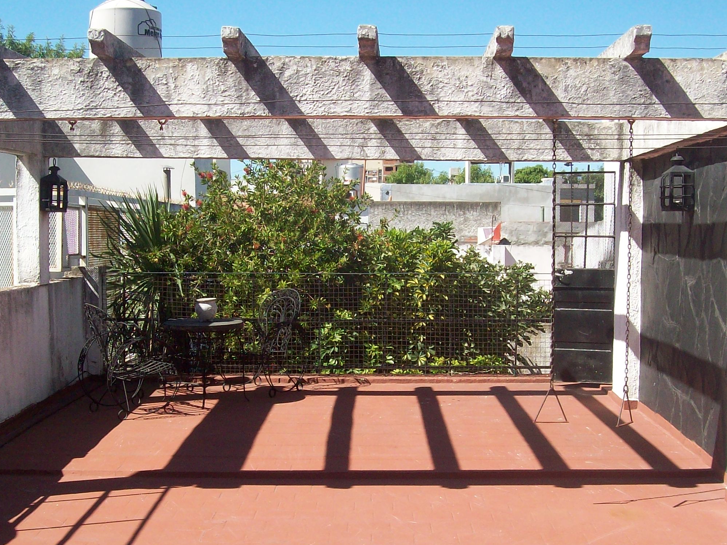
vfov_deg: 26.5
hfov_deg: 34.9
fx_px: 1155
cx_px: 358
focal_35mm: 55
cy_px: 325
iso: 80
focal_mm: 6
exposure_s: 1/407
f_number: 4.8
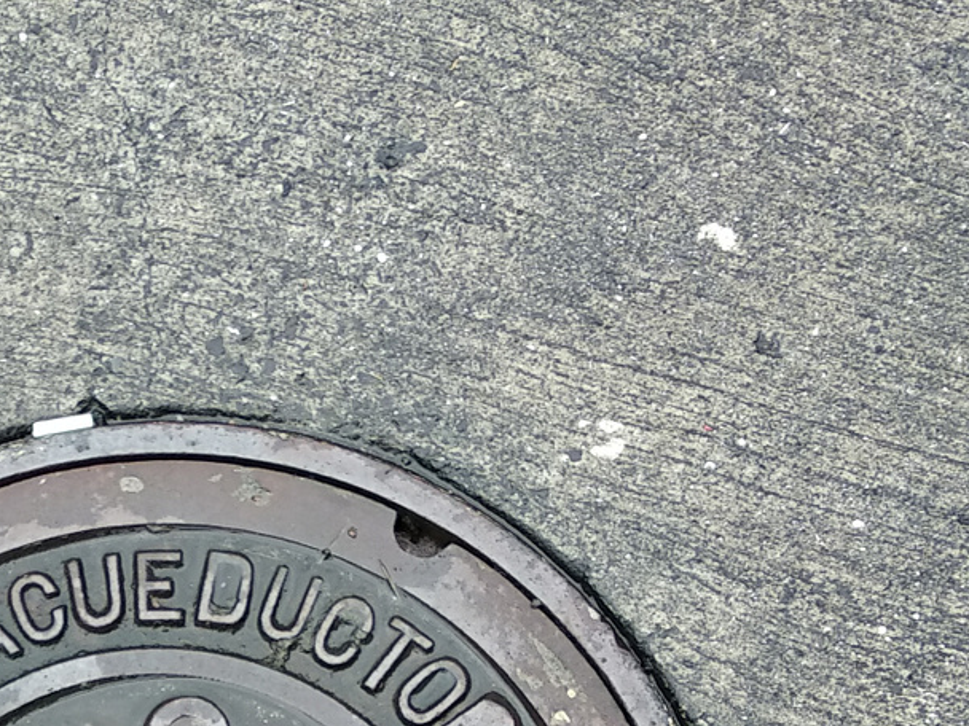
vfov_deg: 17.9
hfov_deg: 24.3
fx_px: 2155
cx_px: 22
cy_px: 935
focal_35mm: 77
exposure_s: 1/100
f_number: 2.2
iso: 125
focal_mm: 3.81
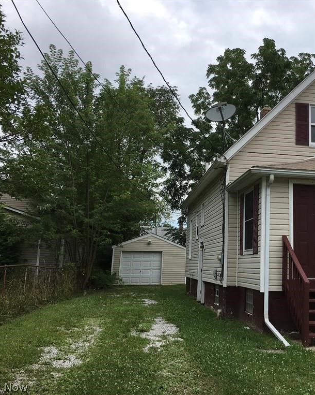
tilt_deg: +11.4
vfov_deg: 47.9
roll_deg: -1.3
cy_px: 197
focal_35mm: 38
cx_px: 239
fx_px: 443
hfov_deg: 38.1
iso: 25
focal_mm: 4.15
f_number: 2.2
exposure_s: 1/927
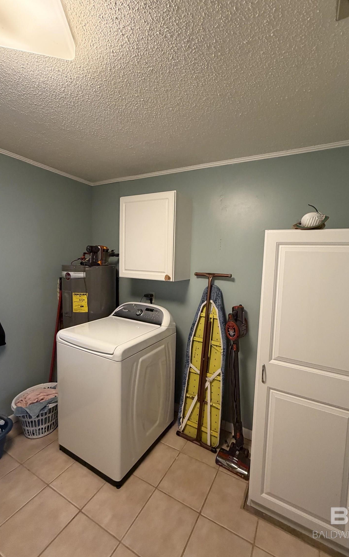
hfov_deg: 74.5
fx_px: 228
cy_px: 277
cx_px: 197
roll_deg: -1.7
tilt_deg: -5.3
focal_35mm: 15
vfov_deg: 101.5
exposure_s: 1/60
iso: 400
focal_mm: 2.22
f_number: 2.2
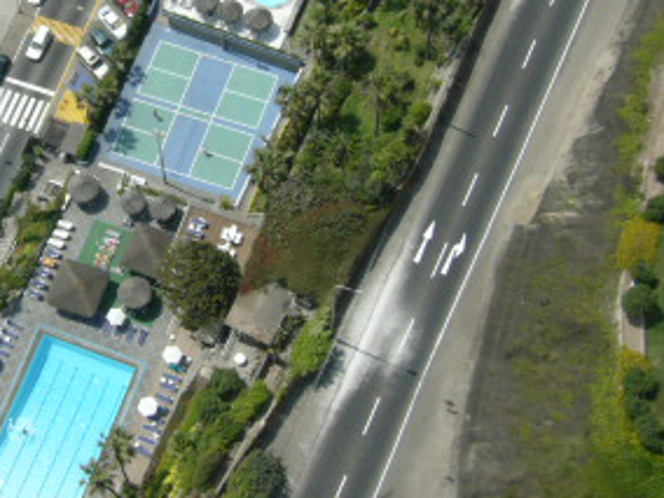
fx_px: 1515
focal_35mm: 79
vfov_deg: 18.4
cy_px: 68
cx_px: 49
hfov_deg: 23.9
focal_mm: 5.8
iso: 50
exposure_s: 1/250
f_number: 8
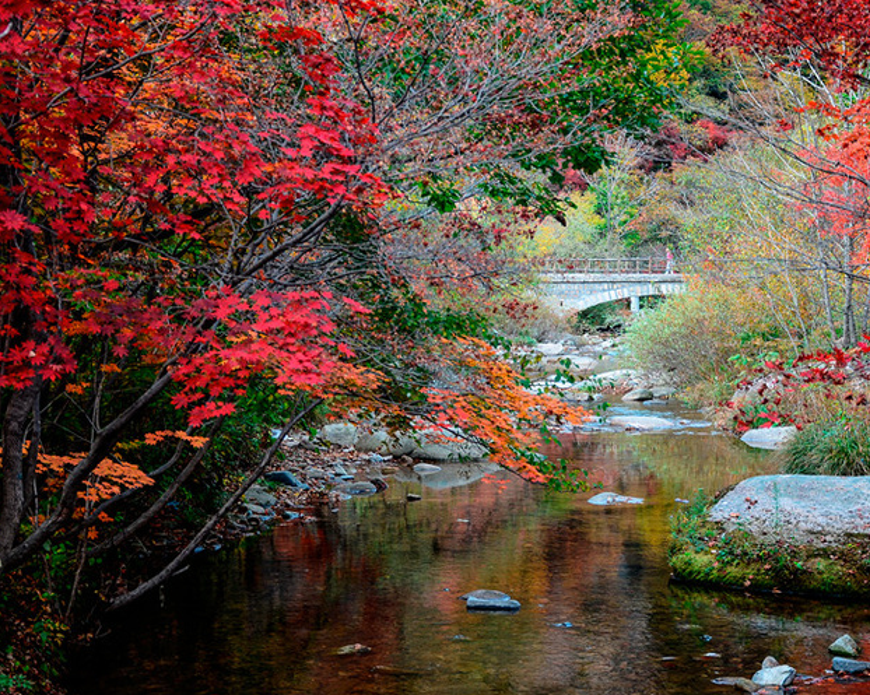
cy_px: 347
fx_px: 1853
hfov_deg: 26.4
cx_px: 468
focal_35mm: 72
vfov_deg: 21.2
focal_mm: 42
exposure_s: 1/30
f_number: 4.5
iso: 100
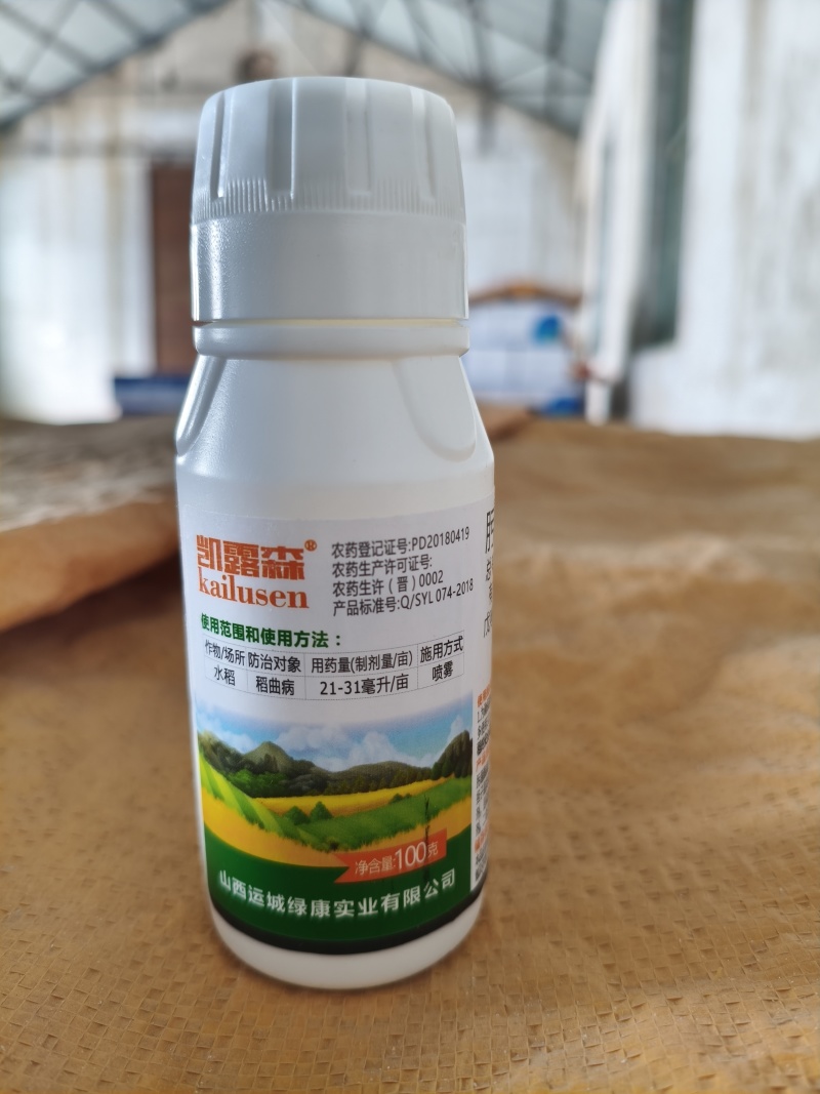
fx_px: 821
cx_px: 410
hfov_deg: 53.1
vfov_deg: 67.3
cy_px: 547
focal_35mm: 26
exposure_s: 1/50
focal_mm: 4.94
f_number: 1.5
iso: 400
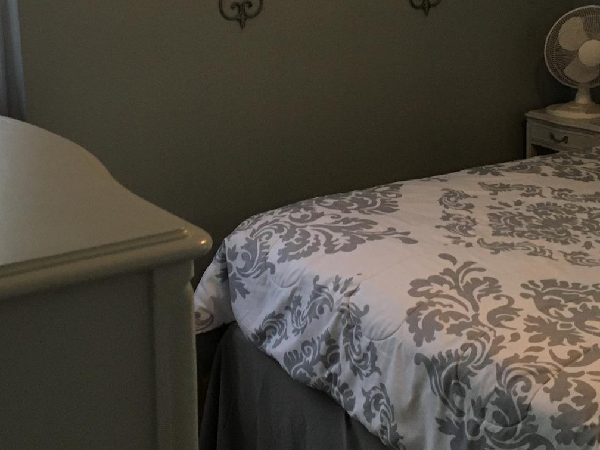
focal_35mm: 59
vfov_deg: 24.4
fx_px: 1023
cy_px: 84
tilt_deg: -8.8
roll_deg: +0.3
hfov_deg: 32.6
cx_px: 355
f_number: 2.2
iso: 160
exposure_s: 1/30
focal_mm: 4.15
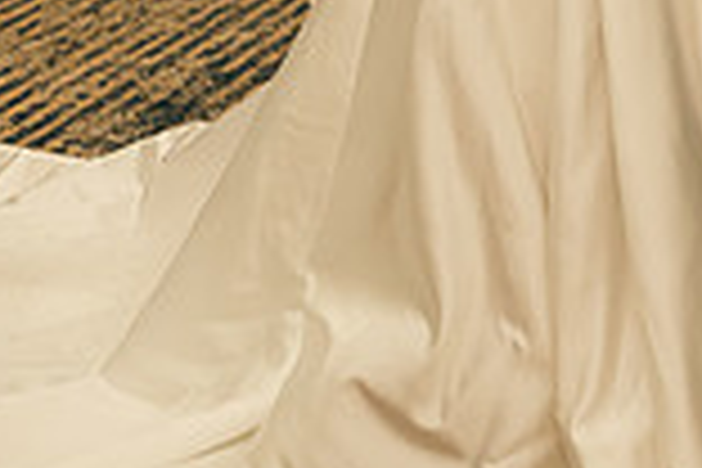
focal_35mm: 119
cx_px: 810
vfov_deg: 11.0
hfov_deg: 16.6
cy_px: -259
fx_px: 2320
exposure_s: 1/160
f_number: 3.5
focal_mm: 32
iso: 2500
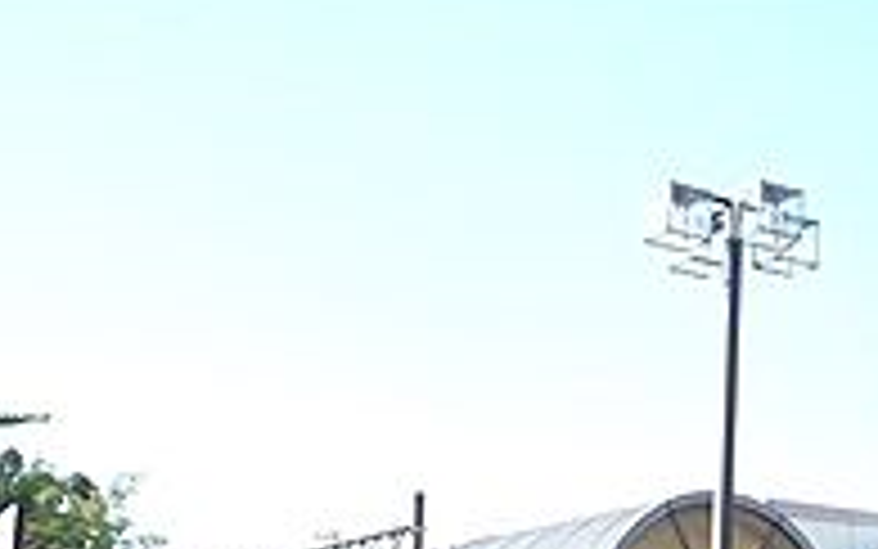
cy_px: 540
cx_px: 950
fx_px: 1604
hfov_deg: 28.1
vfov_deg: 18.9
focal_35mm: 67
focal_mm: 4.4
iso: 100
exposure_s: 1/500
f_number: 2.8
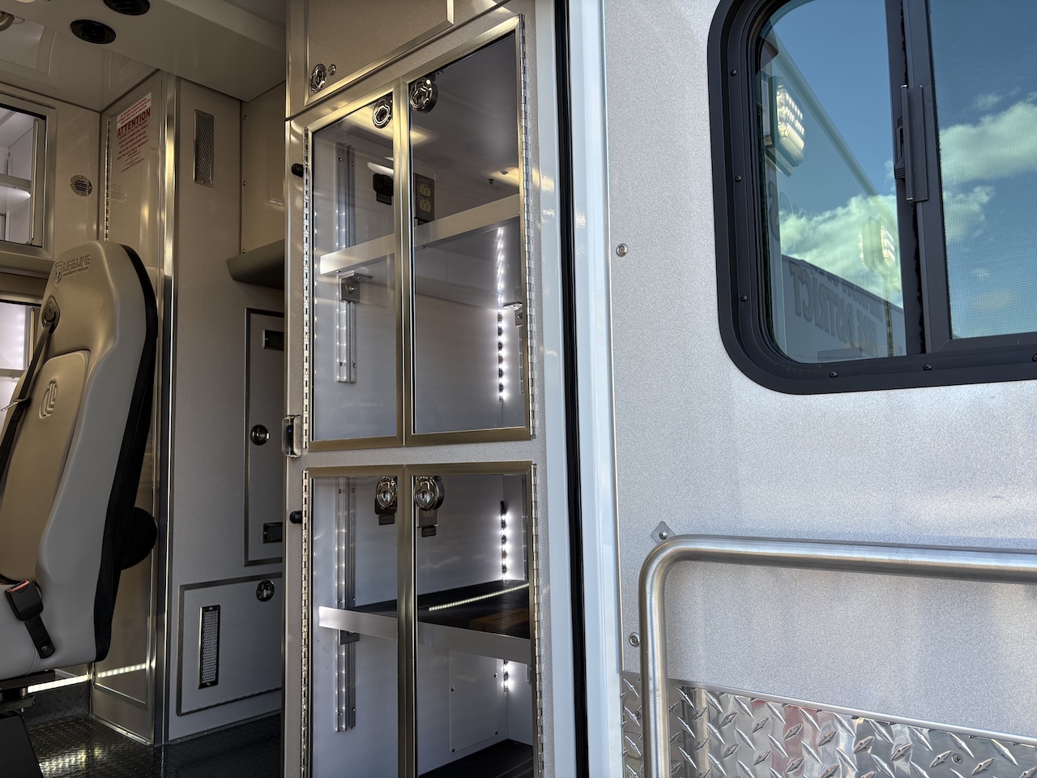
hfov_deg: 67.3
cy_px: 389
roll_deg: +3.5
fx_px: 779
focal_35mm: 26
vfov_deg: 53.1
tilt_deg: +6.1
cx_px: 518
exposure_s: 1/384
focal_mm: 5.96
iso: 50
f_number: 1.6
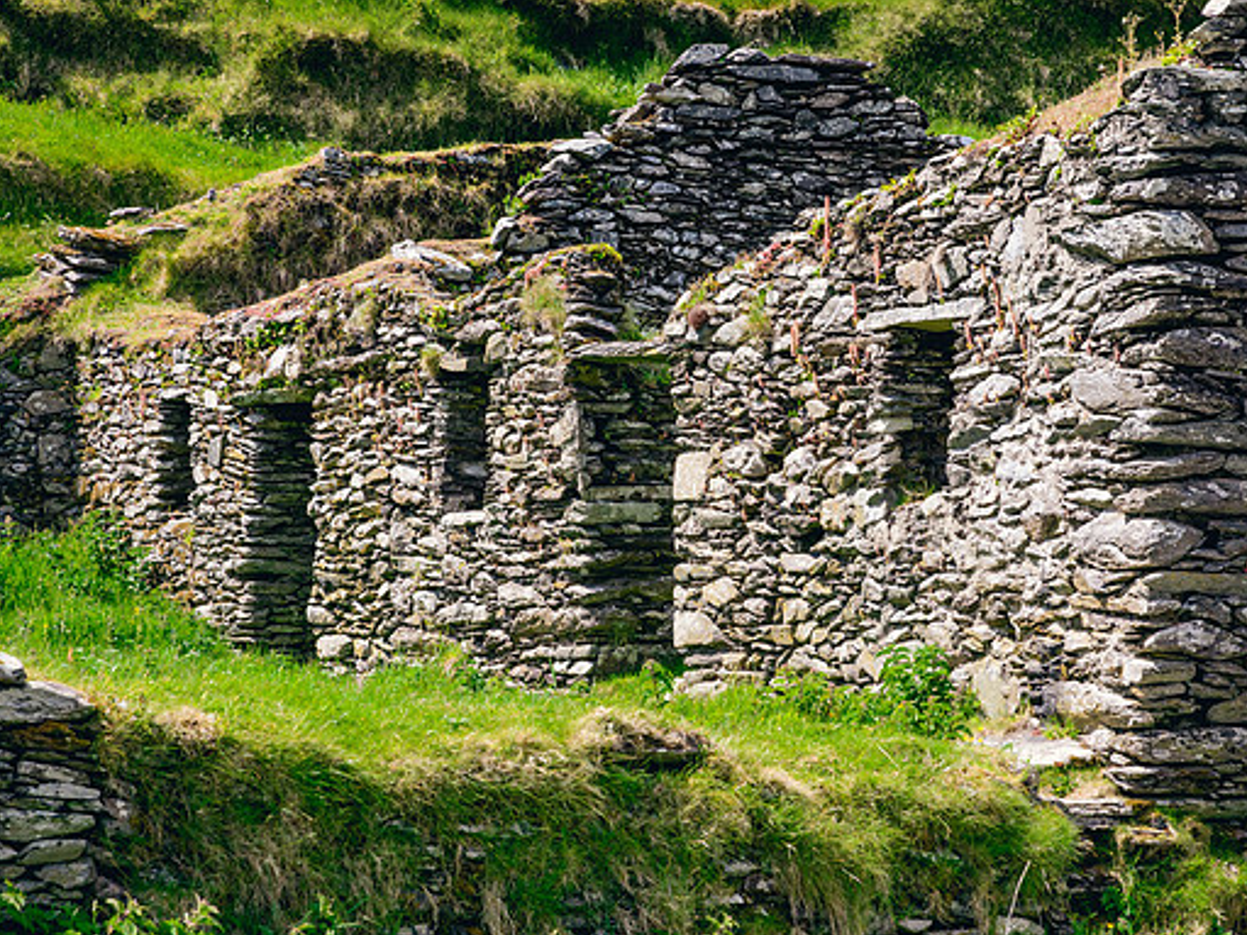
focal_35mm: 131
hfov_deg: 15.1
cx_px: 659
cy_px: 470
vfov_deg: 11.3
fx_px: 4718
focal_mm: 120
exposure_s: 1/800
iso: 1600
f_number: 11
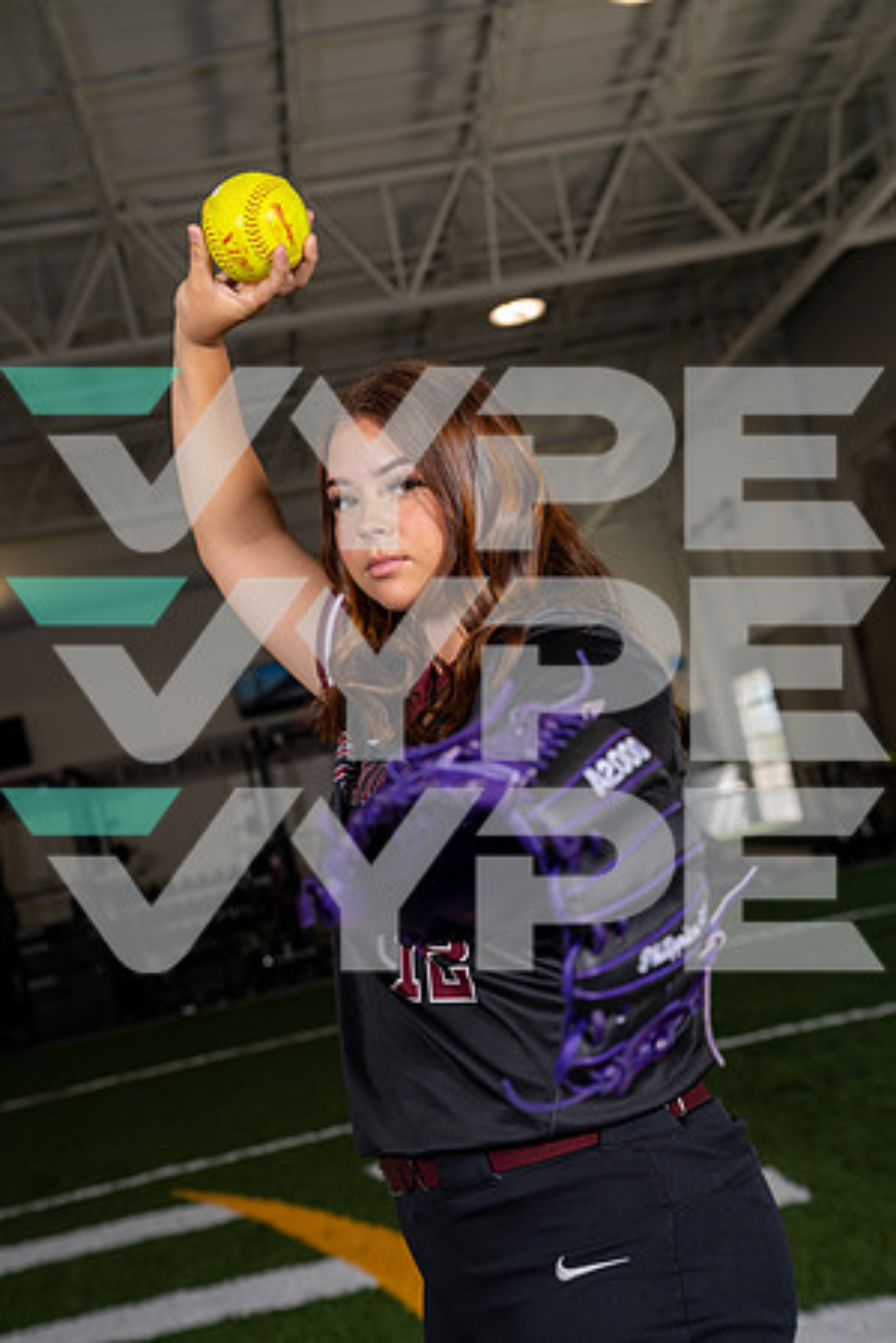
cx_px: 448
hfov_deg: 25.5
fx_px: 1979
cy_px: 672
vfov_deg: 37.5
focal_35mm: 53
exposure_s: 1/200
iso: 200
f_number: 5.6
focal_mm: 53
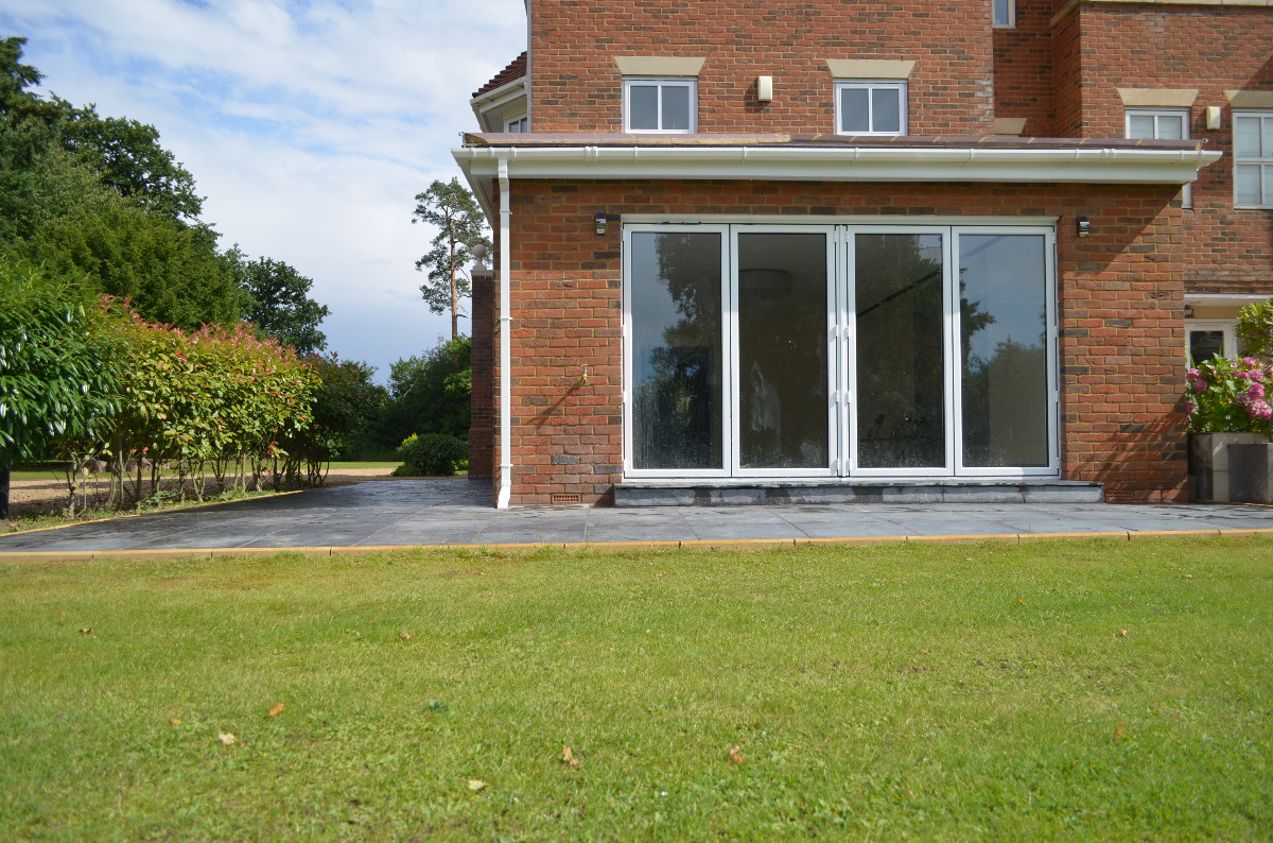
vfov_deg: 47.7
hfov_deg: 67.5
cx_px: 636
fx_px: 952
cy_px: 422
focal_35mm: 27
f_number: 3.5
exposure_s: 1/1000
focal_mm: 18
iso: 100
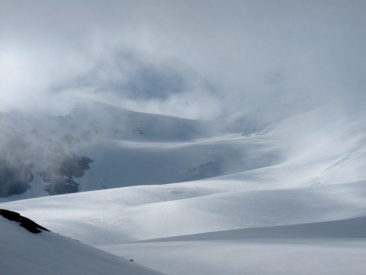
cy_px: 138
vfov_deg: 13.6
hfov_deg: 18.0
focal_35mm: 109
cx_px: 183
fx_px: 1152
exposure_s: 1/1300
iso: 100
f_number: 8
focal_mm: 19.4
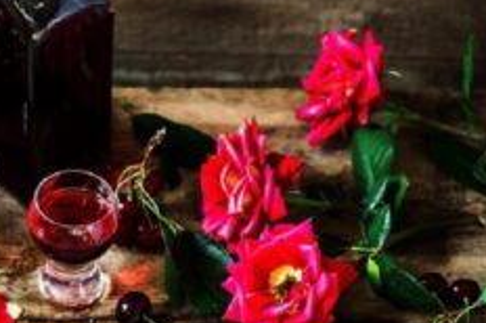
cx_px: 138
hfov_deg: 11.4
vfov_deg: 7.6
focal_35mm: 181
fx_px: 2440
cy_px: 92
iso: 100
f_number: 4.5
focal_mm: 105
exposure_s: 1/40
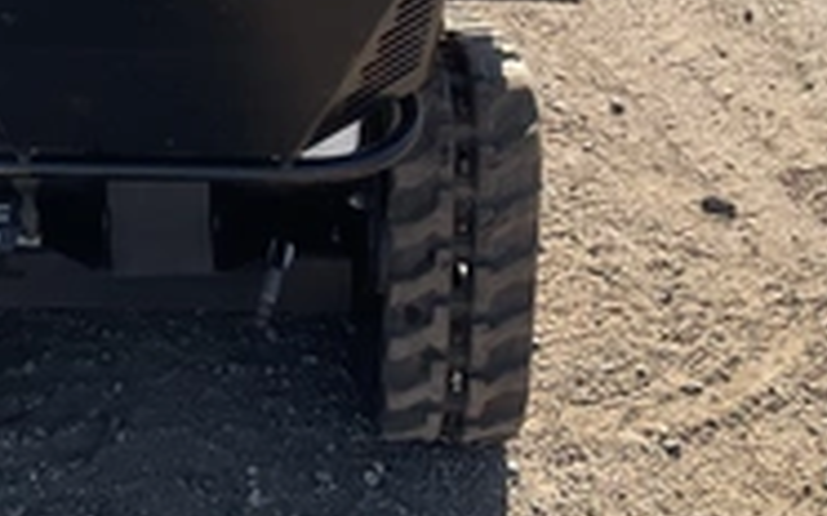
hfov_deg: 29.9
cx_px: 102
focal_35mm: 66
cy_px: -36
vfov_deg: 19.0
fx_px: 1487
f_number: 1.8
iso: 25
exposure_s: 1/666
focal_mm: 3
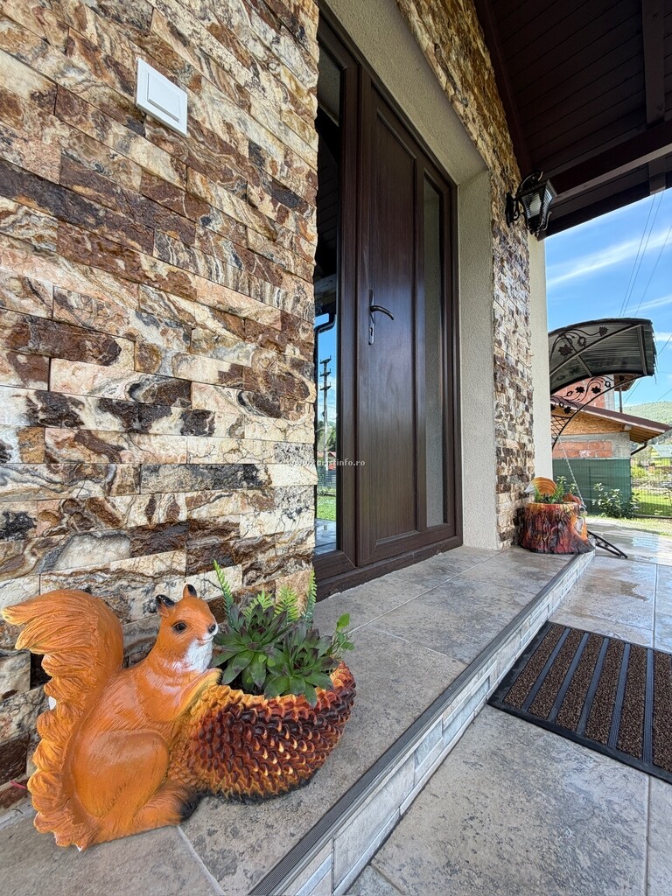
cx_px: 336
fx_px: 362
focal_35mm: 14
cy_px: 448
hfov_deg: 85.7
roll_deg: -1.0
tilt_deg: +3.8
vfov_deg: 102.1
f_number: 2.2
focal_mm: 2.22
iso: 40
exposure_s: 1/232
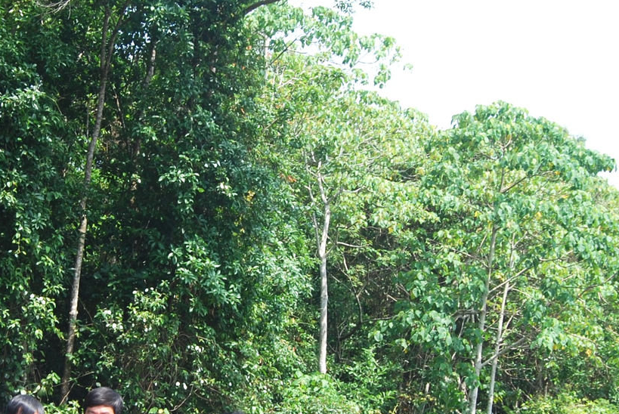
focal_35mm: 90
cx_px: 191
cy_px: 260
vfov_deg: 15.2
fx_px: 1549
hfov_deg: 22.5
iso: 100
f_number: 6.3
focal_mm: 24
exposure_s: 1/160
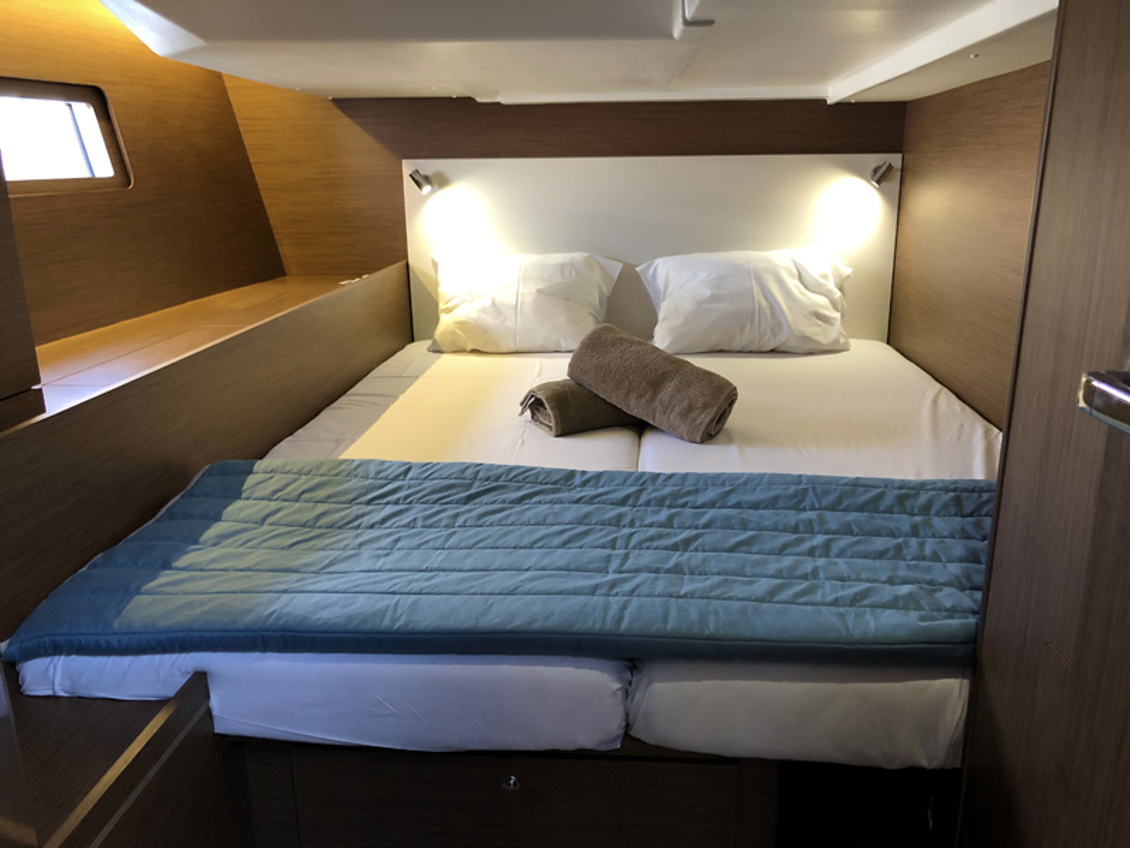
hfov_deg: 63.4
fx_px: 914
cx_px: 565
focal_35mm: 28
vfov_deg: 49.7
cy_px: 424
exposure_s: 1/15
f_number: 1.8
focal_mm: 4
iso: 64
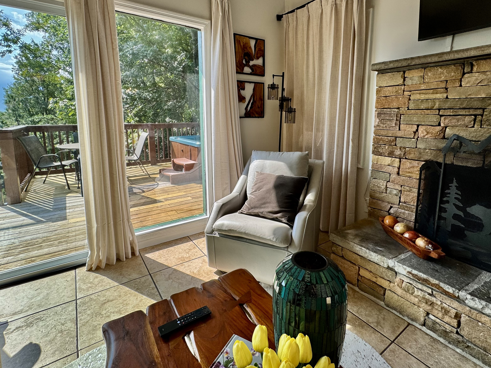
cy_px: 152
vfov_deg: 71.0
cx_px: 256
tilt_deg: -8.4
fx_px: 255
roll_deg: -0.3
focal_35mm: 18
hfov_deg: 87.7
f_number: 2.2
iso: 40
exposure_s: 1/357
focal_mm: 2.22
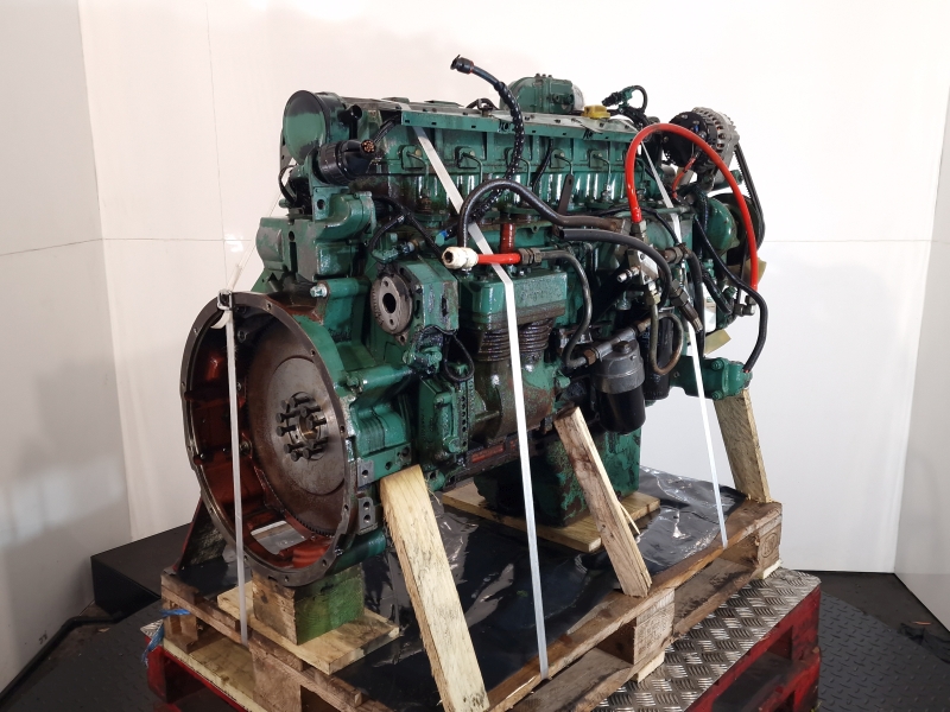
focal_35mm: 23
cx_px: 475
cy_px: 356
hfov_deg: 73.9
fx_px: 631
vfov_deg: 58.9
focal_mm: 6.4
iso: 80
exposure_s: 1/50
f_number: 1.8
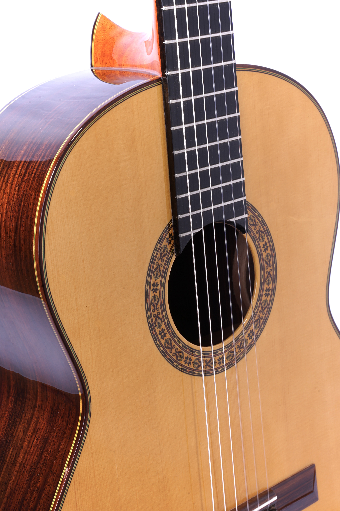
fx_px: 1062
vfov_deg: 27.0
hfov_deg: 18.2
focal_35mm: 75
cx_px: 170
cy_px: 256
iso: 100
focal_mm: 75
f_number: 22
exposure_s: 1/50
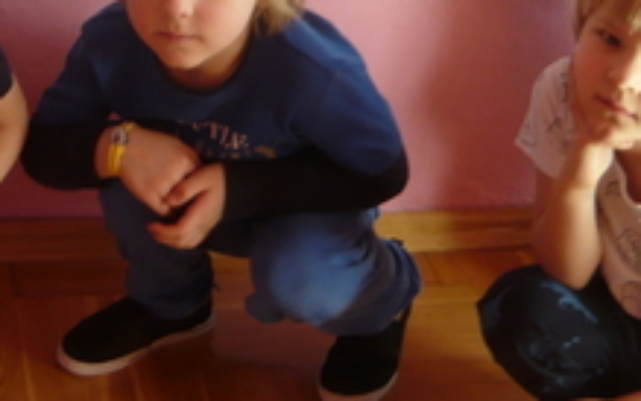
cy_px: -246
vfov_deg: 12.1
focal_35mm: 102
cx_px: 47
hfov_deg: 19.9
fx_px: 1782
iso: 100
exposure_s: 1/50
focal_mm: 5.5
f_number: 2.8
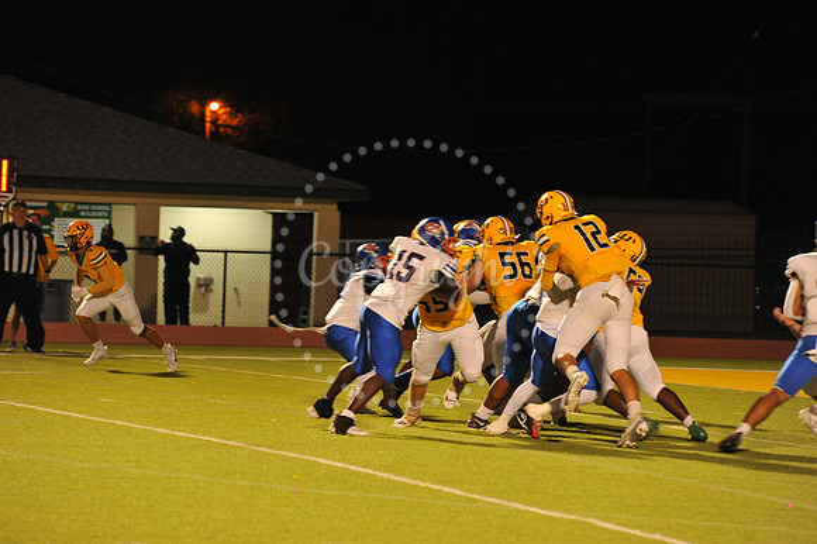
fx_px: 4536
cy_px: 272
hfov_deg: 10.3
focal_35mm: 200
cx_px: 408
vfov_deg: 6.9
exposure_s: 1/160
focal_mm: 200
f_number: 5.6
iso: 3200
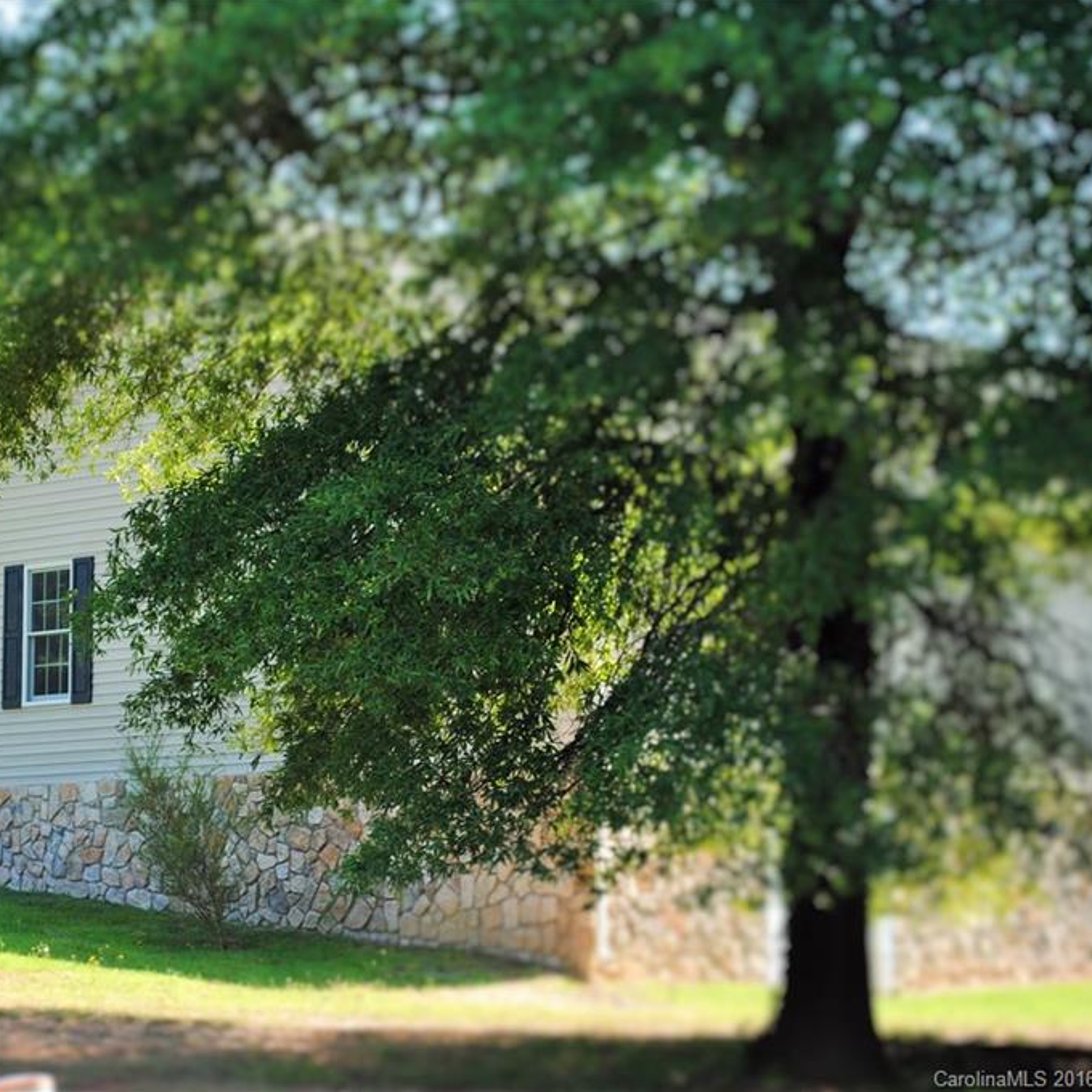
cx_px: 286
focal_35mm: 106
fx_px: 3770
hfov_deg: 16.4
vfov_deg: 16.5
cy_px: 544
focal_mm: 55
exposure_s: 1/125
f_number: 5.6
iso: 140
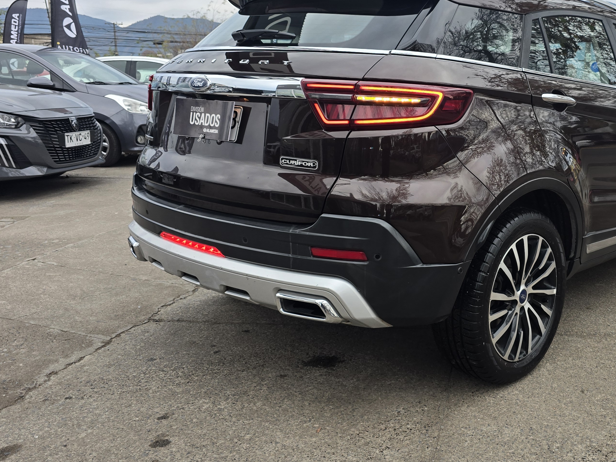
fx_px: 641
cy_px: 177
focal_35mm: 36
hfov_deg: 49.6
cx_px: 449
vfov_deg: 39.4
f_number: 1.7
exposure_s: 1/180
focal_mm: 6.3
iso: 64
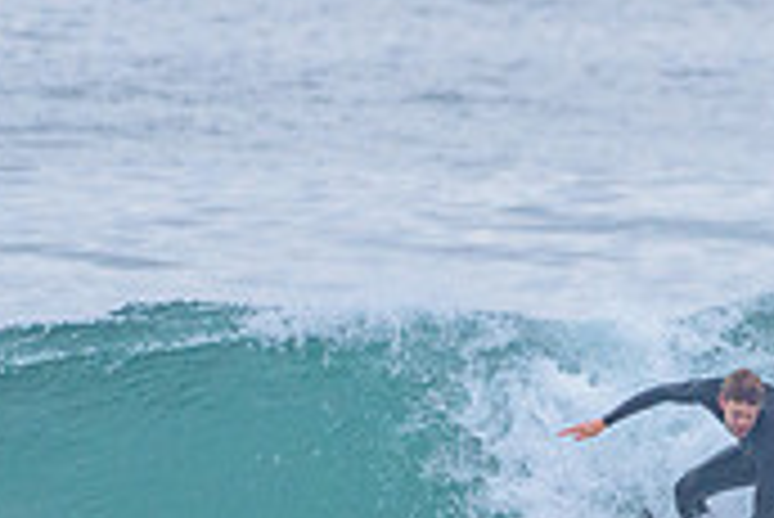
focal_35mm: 2059
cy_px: 555
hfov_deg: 1.0
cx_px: 834
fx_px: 44305
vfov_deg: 0.7
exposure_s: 1/2000
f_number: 5.6
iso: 1400
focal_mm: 500
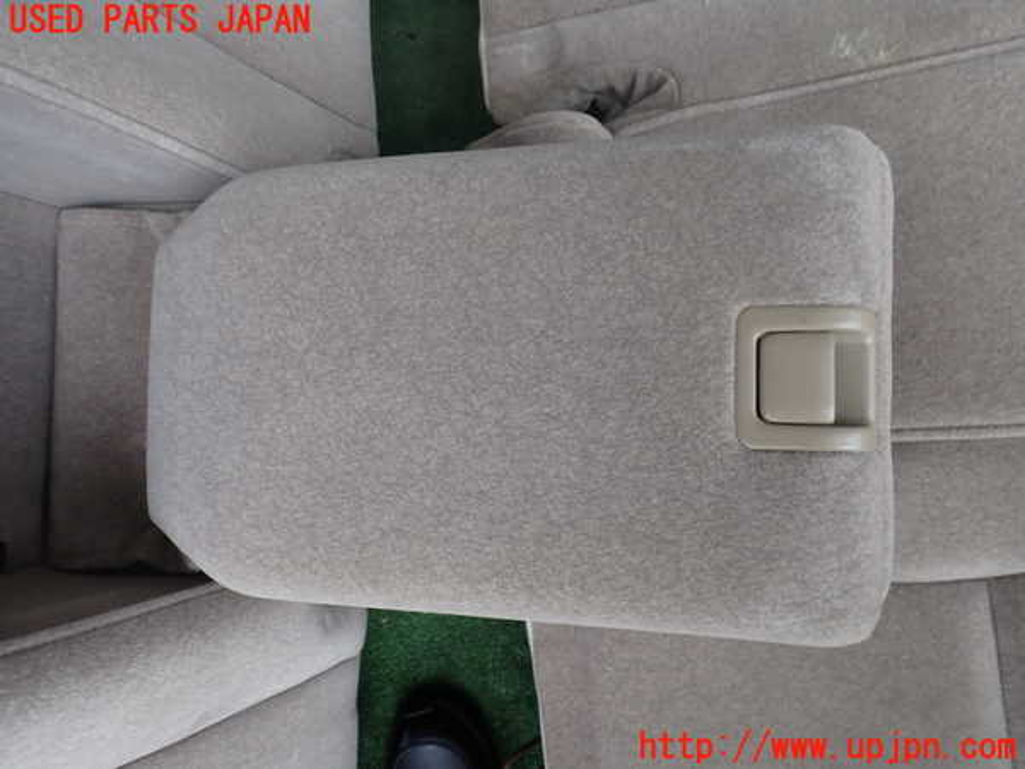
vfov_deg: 54.9
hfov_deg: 69.4
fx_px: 740
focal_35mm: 25
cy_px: 384
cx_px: 512
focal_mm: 4.5
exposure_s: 1/200
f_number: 2.8
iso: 100
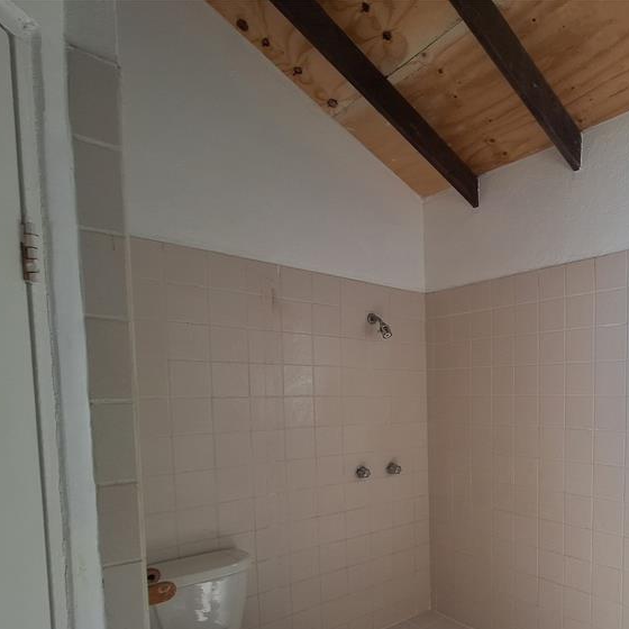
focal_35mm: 21
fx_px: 432
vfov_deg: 69.6
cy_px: 430
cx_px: 473
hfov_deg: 67.5
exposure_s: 1/262
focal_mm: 1.74
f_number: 2.2
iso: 40
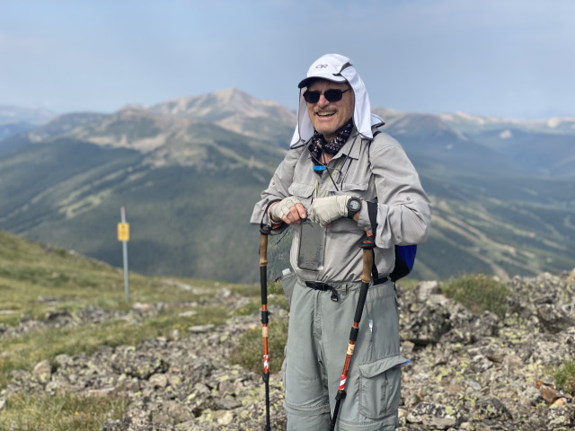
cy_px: 216
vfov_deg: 28.0
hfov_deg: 36.8
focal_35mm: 52
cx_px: 288
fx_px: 864
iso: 20
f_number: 2
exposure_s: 1/1261
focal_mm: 6
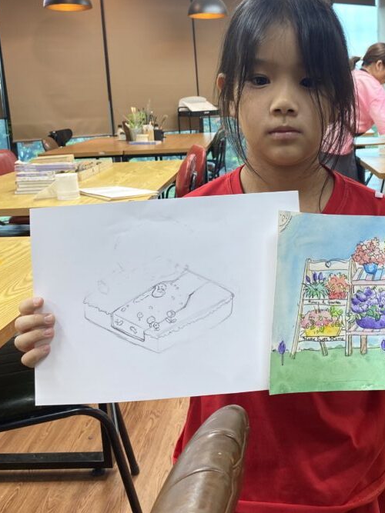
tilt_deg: -9.0
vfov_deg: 47.5
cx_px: 279
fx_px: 579
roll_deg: +1.7
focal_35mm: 39
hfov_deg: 36.1
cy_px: 197
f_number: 1.8
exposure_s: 1/100
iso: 100
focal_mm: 4.25
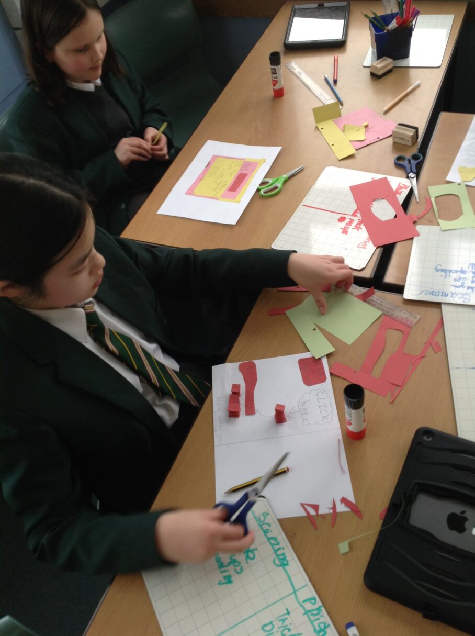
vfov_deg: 52.7
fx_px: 642
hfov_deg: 40.6
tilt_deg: -49.0
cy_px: 318
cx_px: 238
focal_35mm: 35
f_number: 2.4
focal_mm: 4.28
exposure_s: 1/15
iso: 64
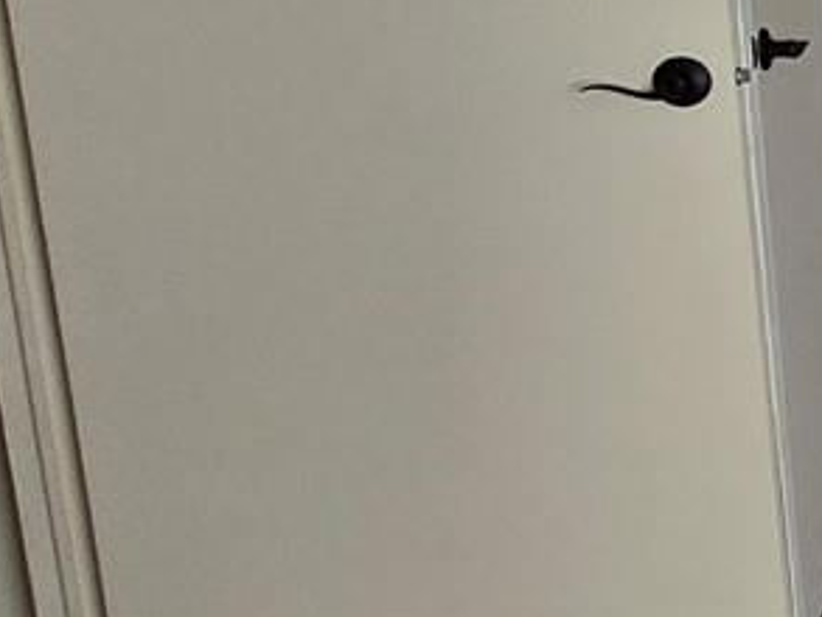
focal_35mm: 71
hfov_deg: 16.3
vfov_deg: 20.5
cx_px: 1846
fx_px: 1687
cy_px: 112
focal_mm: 2.2
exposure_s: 1/60
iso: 80
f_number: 2.2
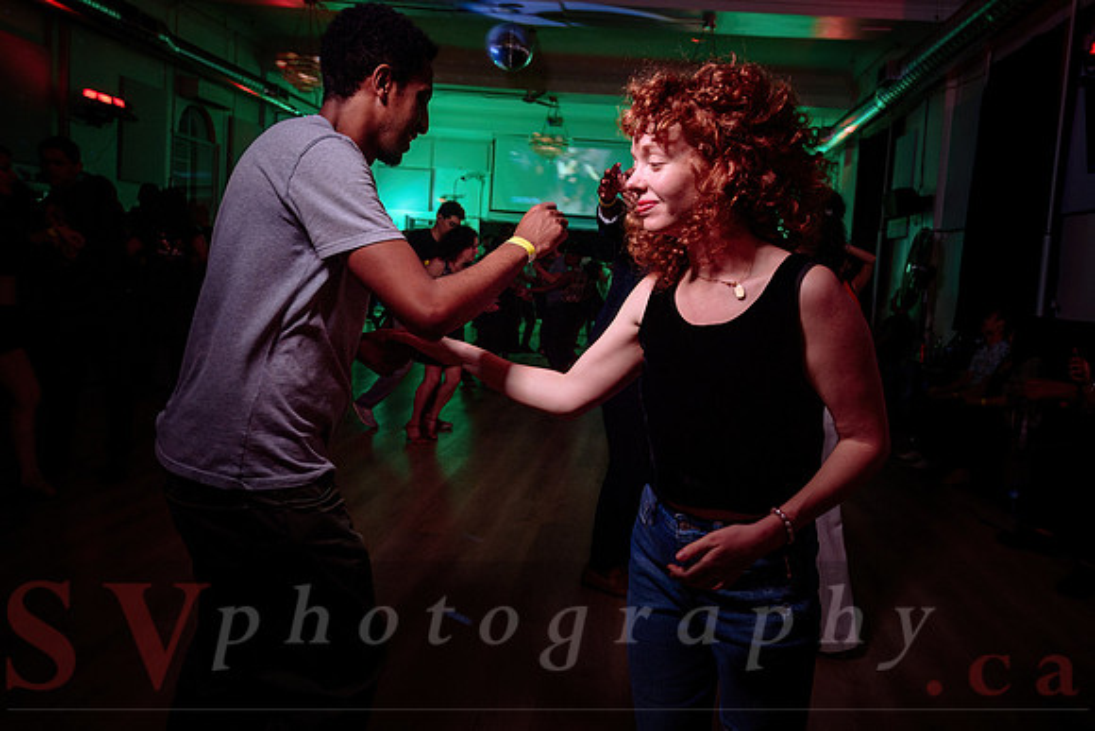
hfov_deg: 66.4
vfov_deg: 47.3
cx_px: 609
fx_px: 833
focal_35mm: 27
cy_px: 346
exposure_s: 1/50
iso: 800
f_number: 3.5
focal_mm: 24
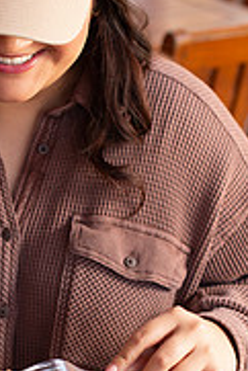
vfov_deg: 16.3
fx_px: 1279
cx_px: -4
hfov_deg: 11.0
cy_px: 322
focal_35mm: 124
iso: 200
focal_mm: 50
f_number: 2.8
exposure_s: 1/200
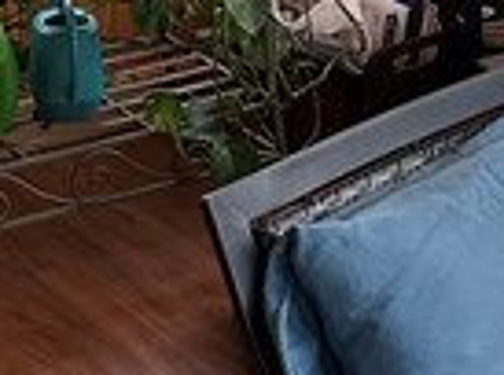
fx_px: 2832
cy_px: -99
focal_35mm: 195
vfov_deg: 7.5
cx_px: 434
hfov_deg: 10.1
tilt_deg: -17.7
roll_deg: +0.3
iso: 50
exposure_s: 1/544
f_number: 1.5
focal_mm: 5.7
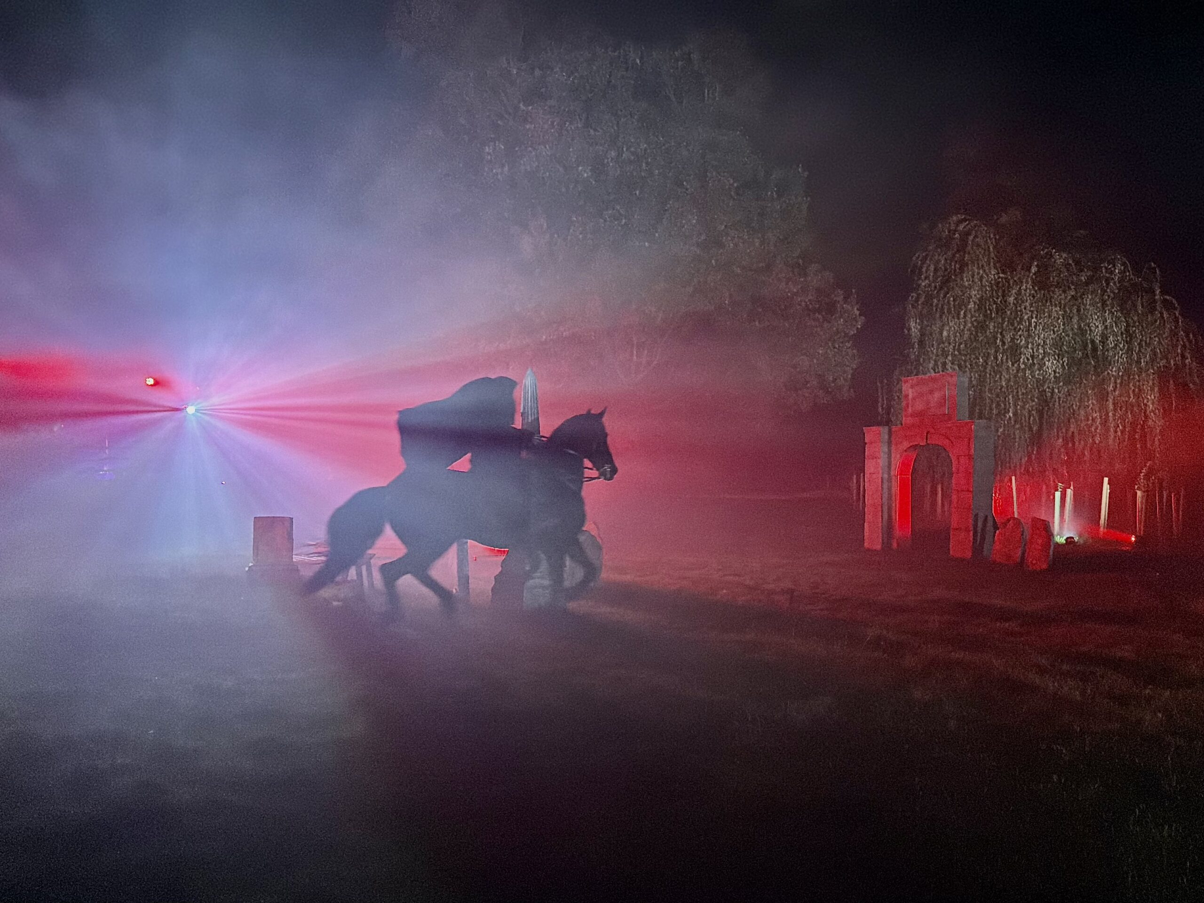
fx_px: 835
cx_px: 602
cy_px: 452
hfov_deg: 71.6
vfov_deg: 56.8
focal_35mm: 24
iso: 2500
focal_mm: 6.76
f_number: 1.78
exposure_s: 1/121
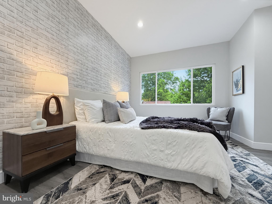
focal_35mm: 14
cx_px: 136
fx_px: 110
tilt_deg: +0.5
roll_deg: -0.4
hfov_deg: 102.1
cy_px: 102
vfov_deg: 85.7
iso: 250
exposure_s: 1/120
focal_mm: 2.2
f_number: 2.2
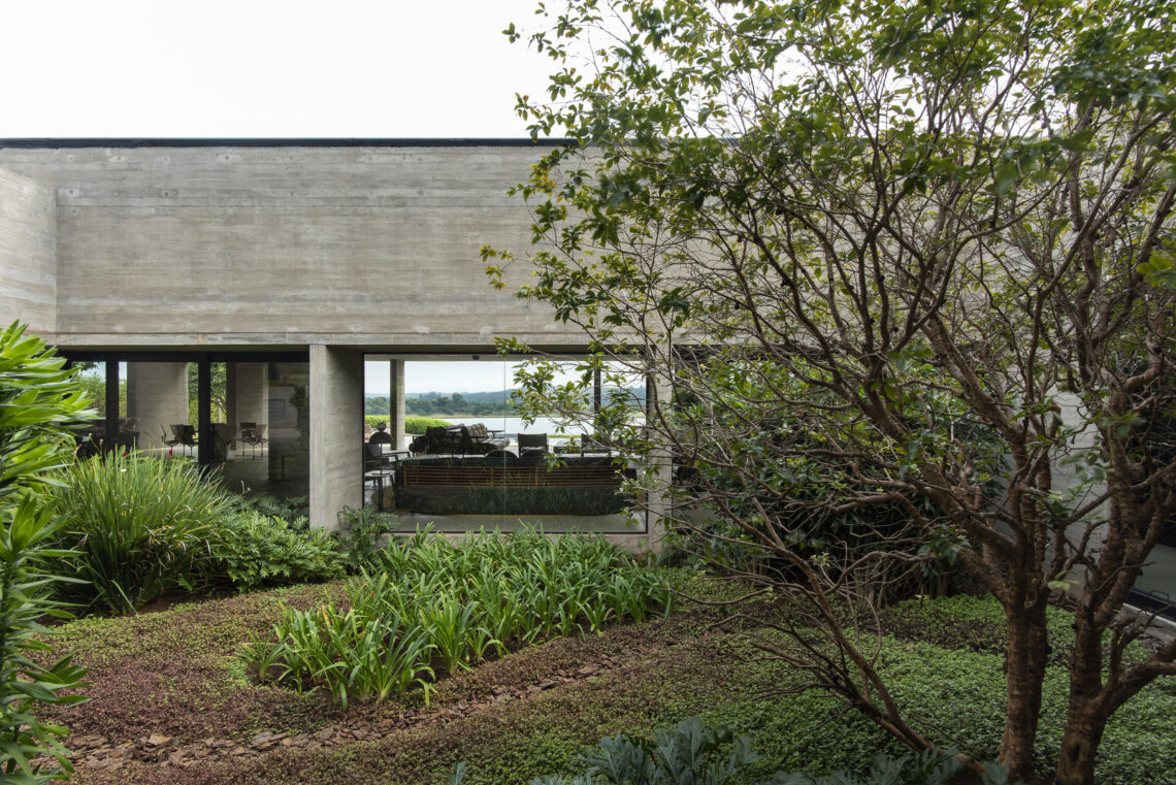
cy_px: 392
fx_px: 654
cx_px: 588
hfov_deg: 84.0
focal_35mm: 20
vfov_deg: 62.0
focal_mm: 20
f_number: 11
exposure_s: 1/10
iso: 100
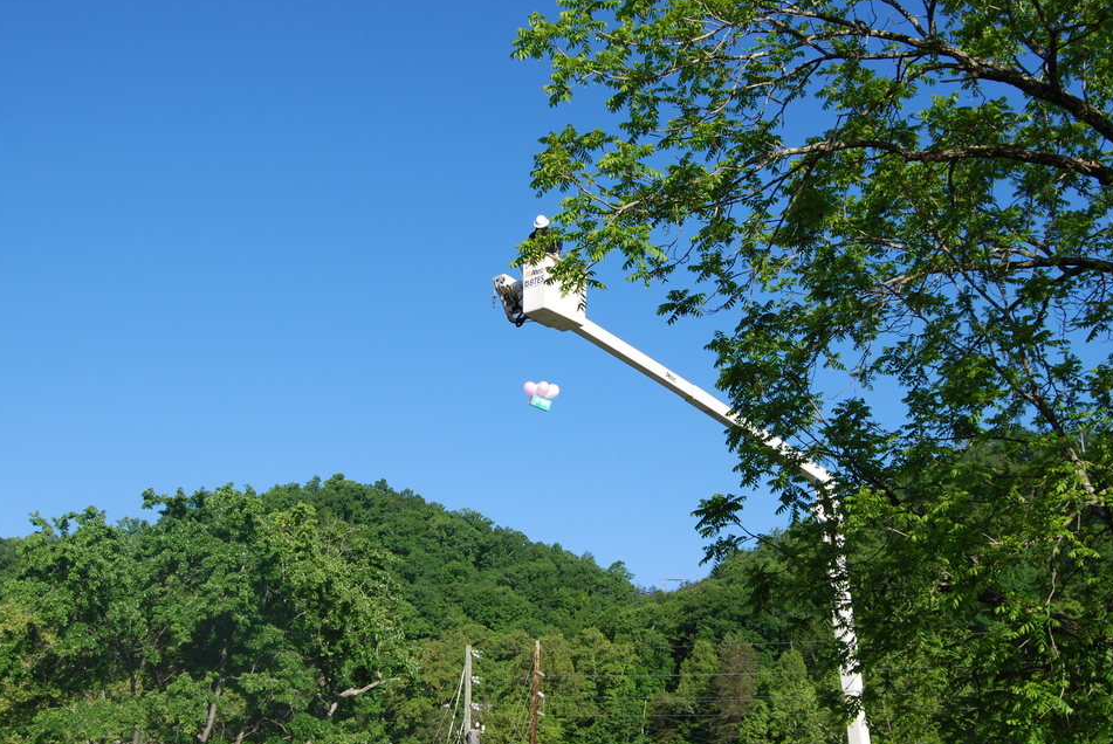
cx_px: 575
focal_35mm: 42
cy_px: 394
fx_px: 1300
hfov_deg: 46.4
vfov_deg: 32.0
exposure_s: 1/200
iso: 100
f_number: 7.1
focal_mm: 26
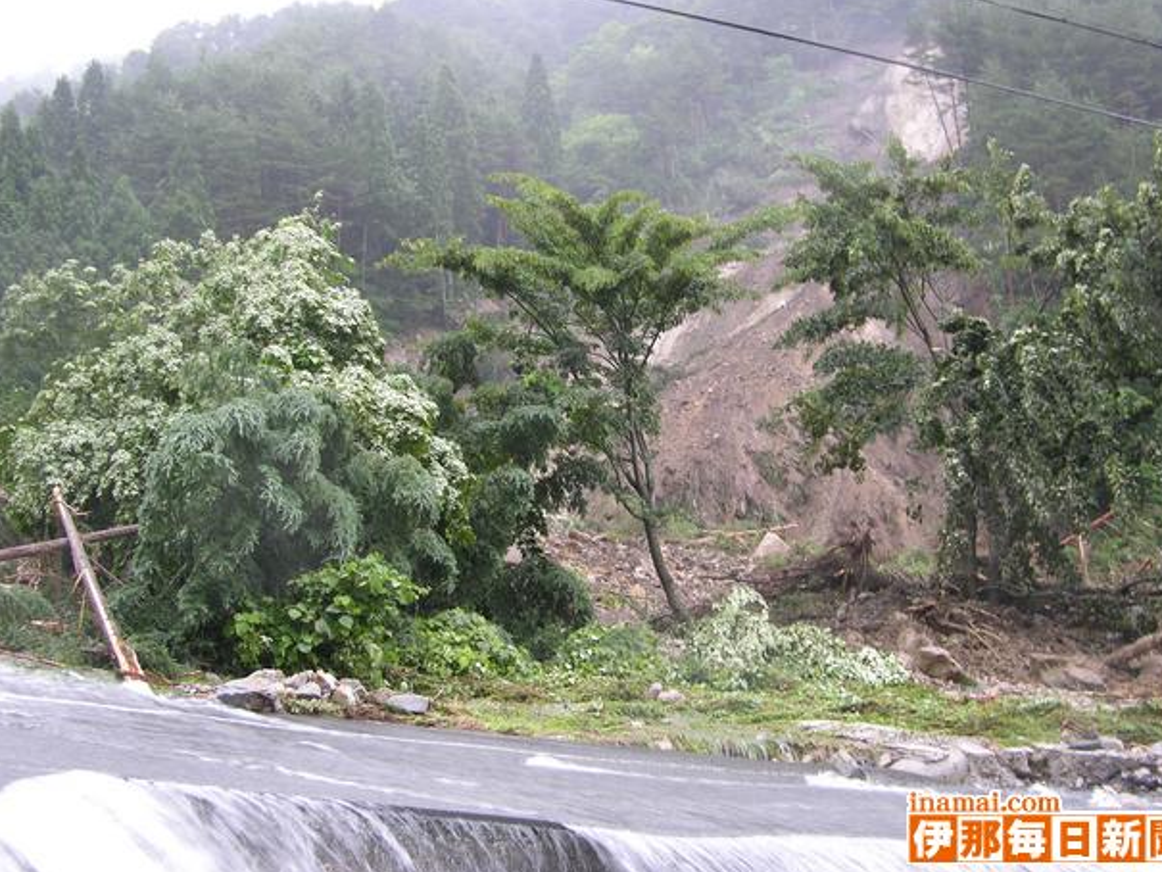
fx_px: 1242
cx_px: 599
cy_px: 423
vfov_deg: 38.7
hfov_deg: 50.1
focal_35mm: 37
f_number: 2.8
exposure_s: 1/32.4
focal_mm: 8.9
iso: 50
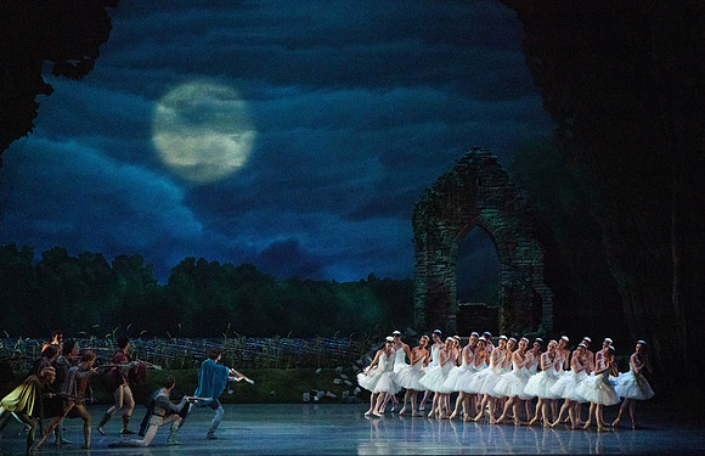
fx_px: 2062
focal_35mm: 106
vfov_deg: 12.6
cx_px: 363
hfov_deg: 19.4
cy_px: 234
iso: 8000
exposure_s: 1/250
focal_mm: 100
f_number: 5.6
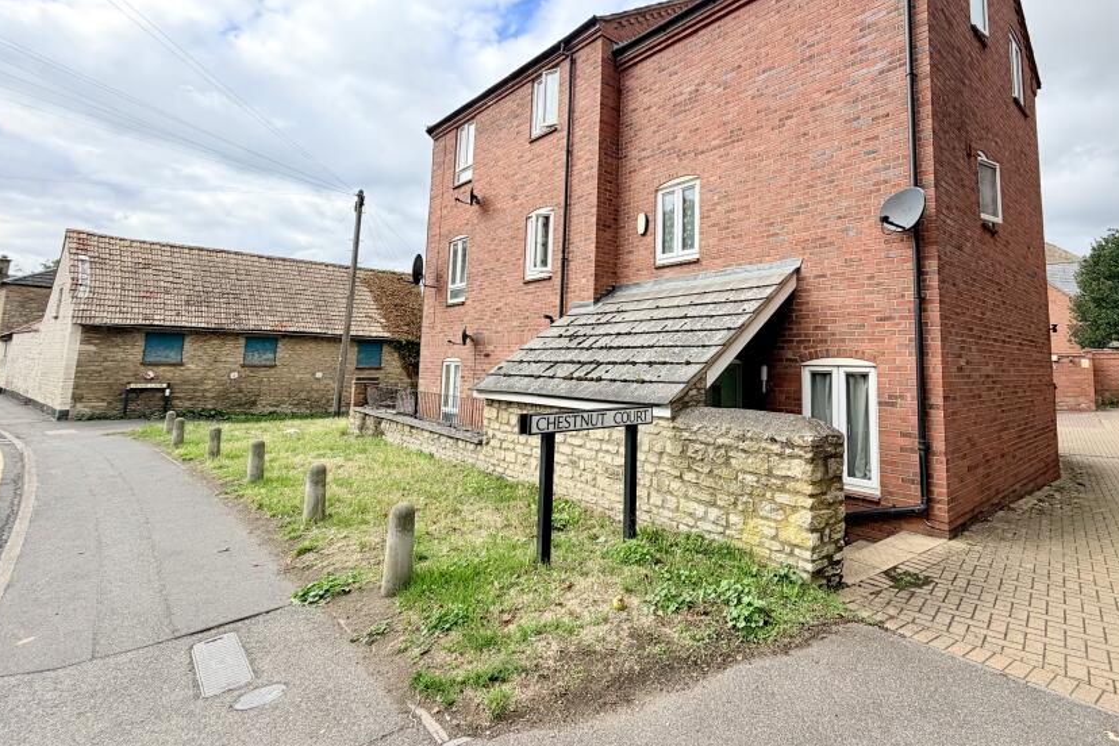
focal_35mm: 18
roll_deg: -0.2
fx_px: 559
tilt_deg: +6.3
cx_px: 680
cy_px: 301
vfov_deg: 66.8
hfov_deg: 88.7
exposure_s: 1/770
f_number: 2.2
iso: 25
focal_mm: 2.22
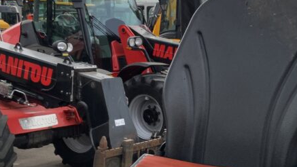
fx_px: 583
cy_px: 147
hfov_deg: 28.4
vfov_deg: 16.1
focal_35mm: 74
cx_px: 205
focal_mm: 3
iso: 16
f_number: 1.8
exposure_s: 1/781
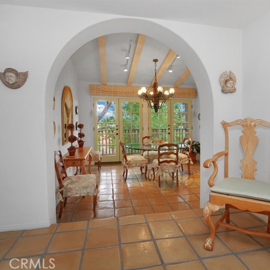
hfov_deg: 75.2
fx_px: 168
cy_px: 136
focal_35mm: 19
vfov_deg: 77.7
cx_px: 180
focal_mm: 8
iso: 1600
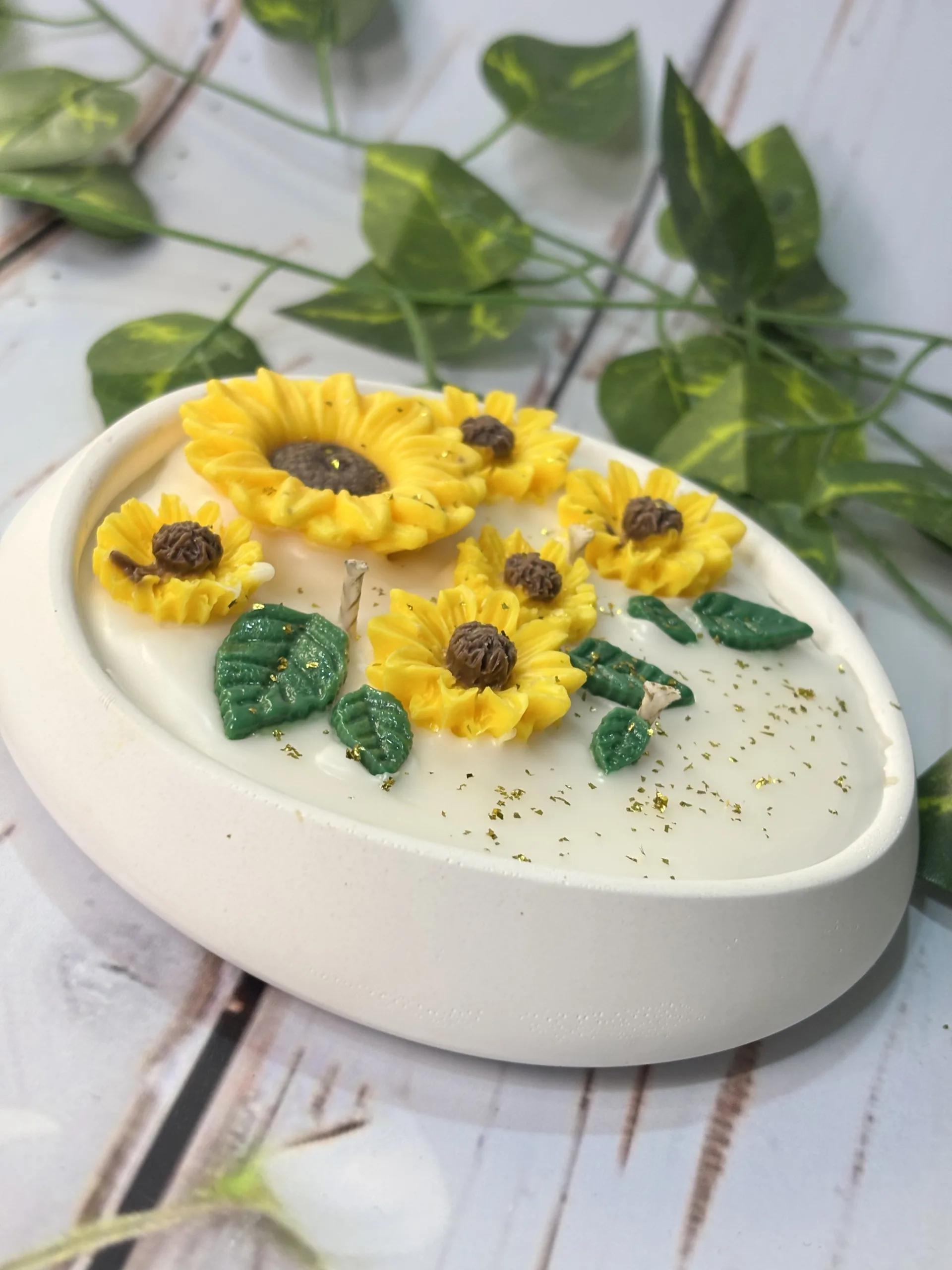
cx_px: 476
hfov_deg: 28.0
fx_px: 1907
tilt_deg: -32.6
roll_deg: -19.0
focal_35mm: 52
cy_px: 635
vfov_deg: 36.8
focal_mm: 5.96
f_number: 1.6
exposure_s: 1/60
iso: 50
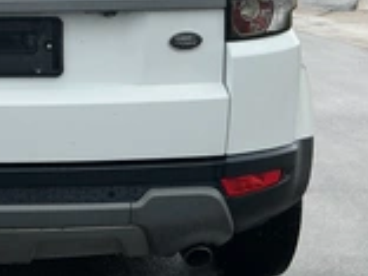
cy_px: 31
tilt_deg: -6.0
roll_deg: -1.2
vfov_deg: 20.1
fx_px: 765
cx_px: 0
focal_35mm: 72
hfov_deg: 25.7
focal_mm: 3
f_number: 1.8
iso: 25
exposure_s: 1/606
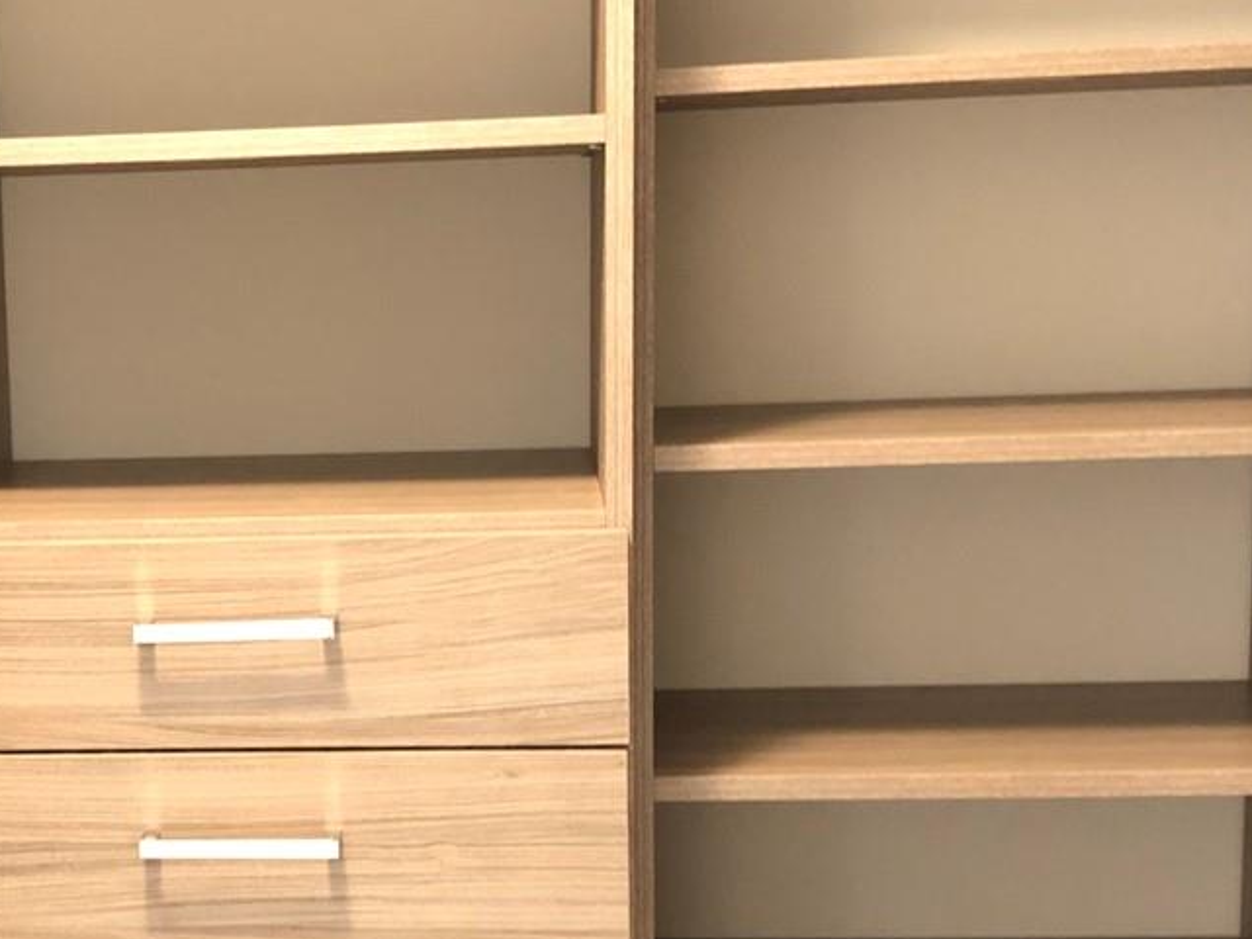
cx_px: 205
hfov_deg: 27.1
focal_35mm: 70
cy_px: 640
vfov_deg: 20.9
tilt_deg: -9.6
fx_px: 2532
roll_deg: +2.3
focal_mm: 4
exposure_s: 1/5
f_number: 1.8
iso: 80
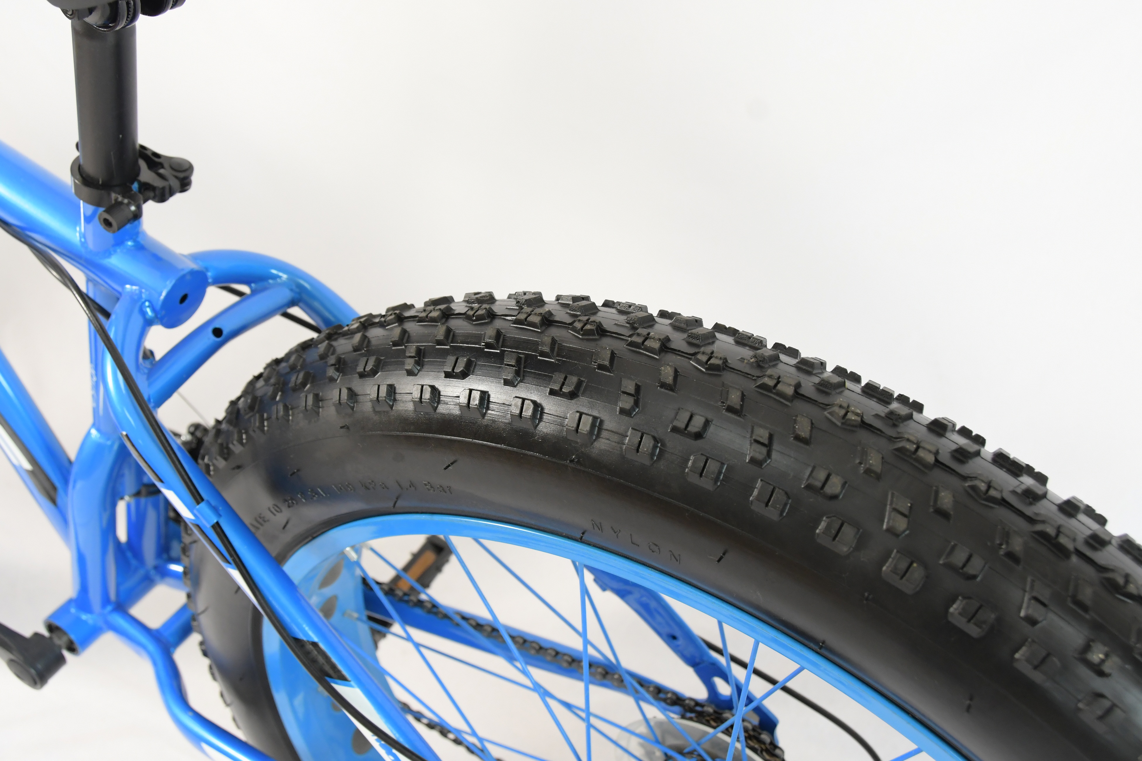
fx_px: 1237
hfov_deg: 49.6
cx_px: 571
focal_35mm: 39
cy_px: 380
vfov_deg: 34.2
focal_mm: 26
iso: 1600
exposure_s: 1/200
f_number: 7.1
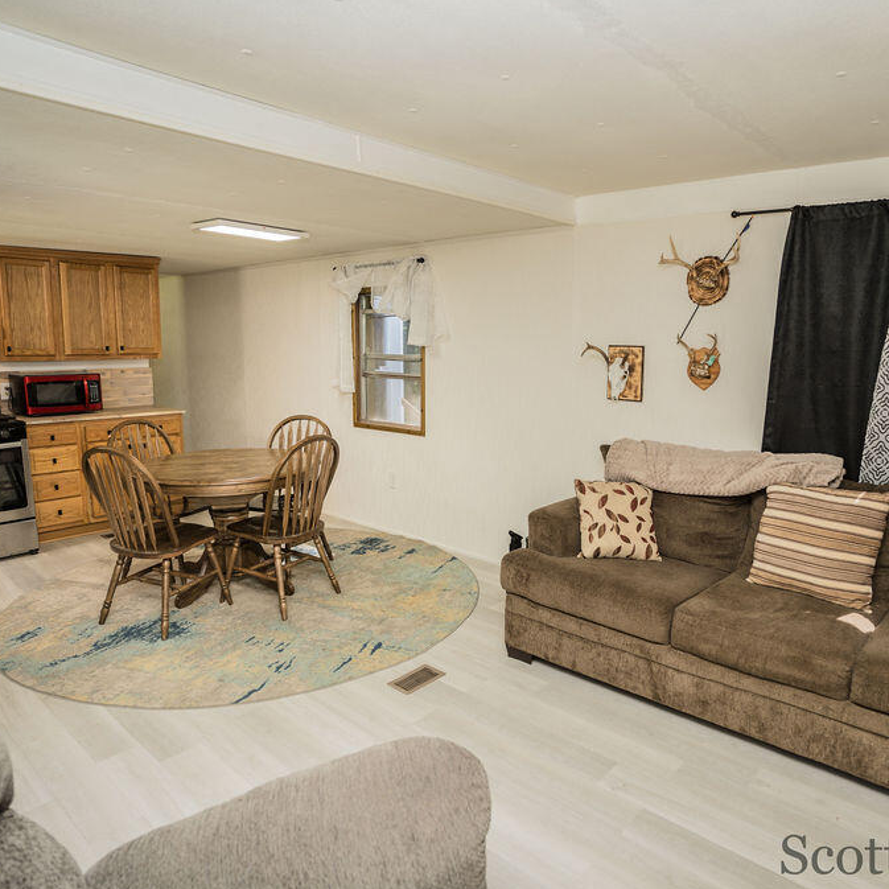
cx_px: 498
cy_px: 447
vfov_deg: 69.6
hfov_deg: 69.4
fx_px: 639
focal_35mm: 22
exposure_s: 1/80
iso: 320
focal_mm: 17
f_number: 3.5
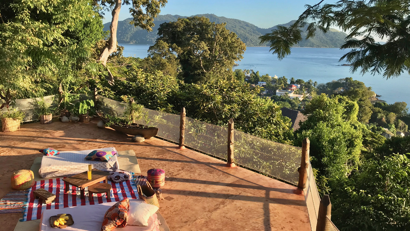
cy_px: 122
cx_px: 208
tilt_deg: -12.3
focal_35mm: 31
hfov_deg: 62.6
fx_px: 337
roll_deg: -0.9
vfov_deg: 37.8
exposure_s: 1/610
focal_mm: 3.99
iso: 20
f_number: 1.8
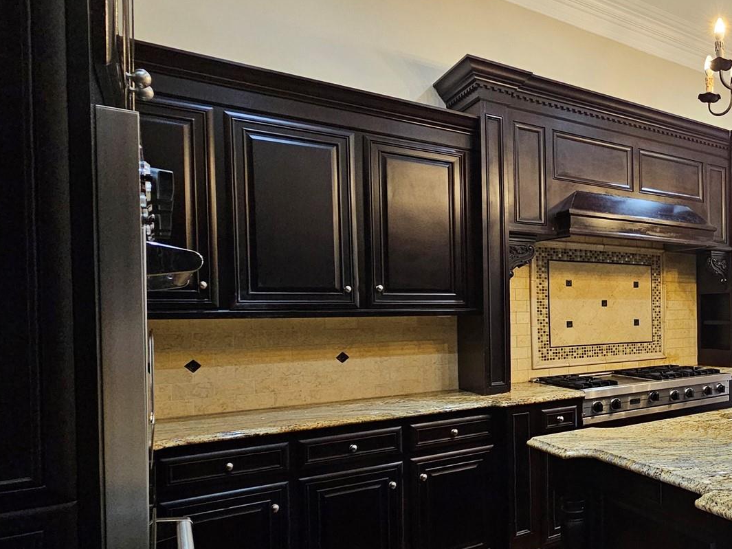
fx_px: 529
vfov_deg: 54.6
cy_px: 322
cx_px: 696
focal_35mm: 25
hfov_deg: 56.7
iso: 320
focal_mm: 2.2
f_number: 2.2
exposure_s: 1/40
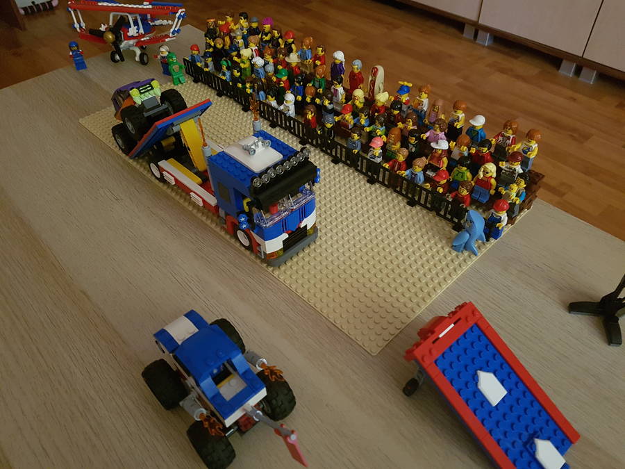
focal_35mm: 26
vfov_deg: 53.1
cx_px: 312
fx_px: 469
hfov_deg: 67.3
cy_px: 234
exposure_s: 1/10
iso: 400
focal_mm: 4.2
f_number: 1.7
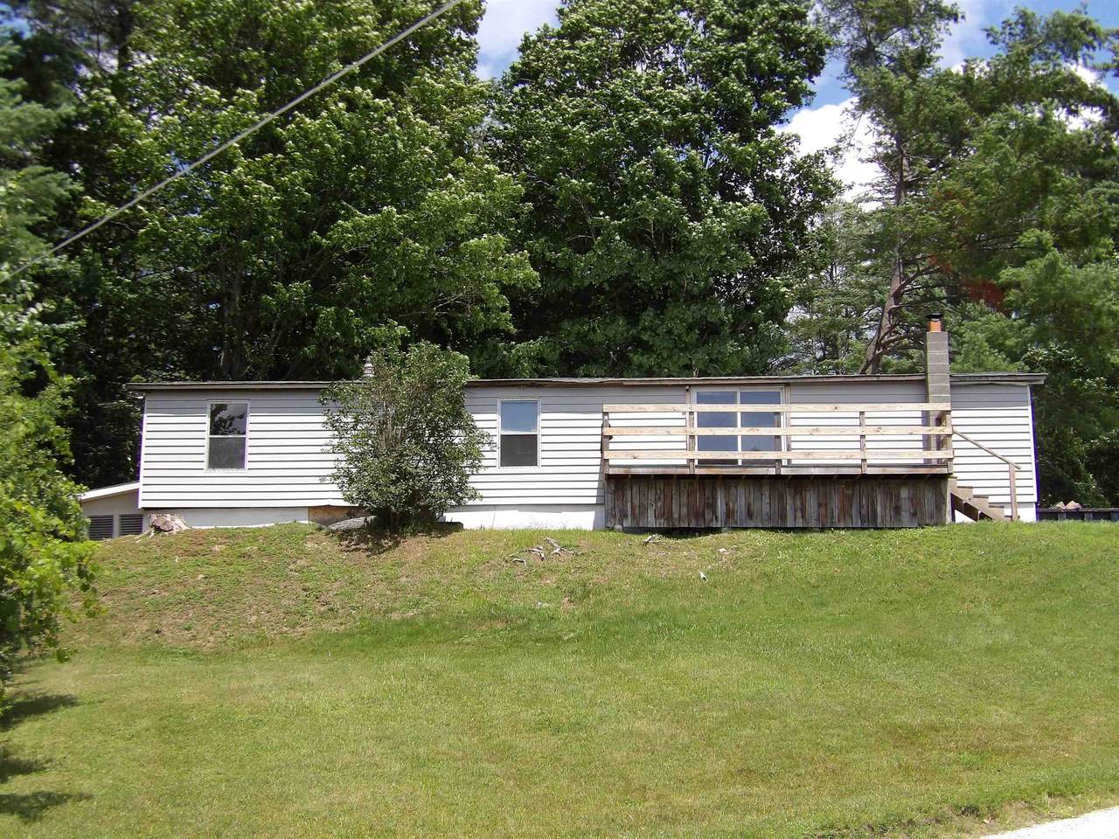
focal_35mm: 53
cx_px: 560
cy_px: 420
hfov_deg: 36.2
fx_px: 1713
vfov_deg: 27.5
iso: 100
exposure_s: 1/621
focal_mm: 9.5
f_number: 3.9
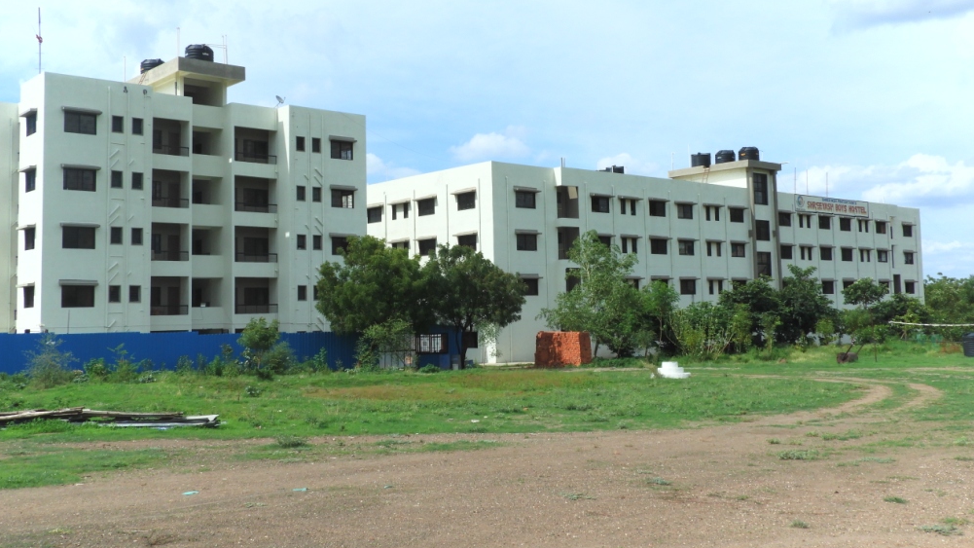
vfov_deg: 30.4
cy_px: 232
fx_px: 1007
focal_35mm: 39
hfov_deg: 51.6
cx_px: 485
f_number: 5.3
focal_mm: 6.3
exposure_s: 1/800
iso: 100
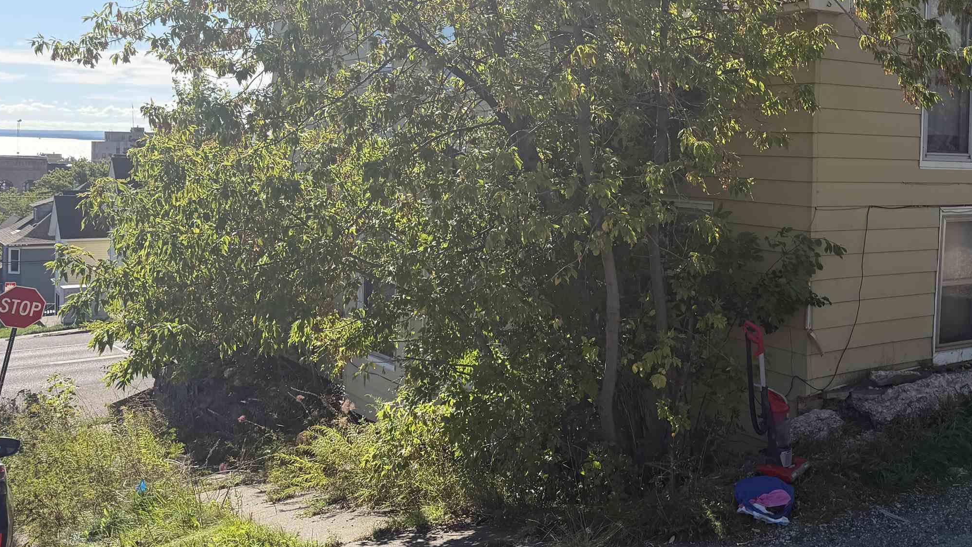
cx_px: 714
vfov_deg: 29.4
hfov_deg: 48.8
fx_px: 1031
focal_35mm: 40
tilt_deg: -2.6
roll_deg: -1.9
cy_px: 169
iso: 100
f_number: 1.78
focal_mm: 6.76
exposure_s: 1/3759
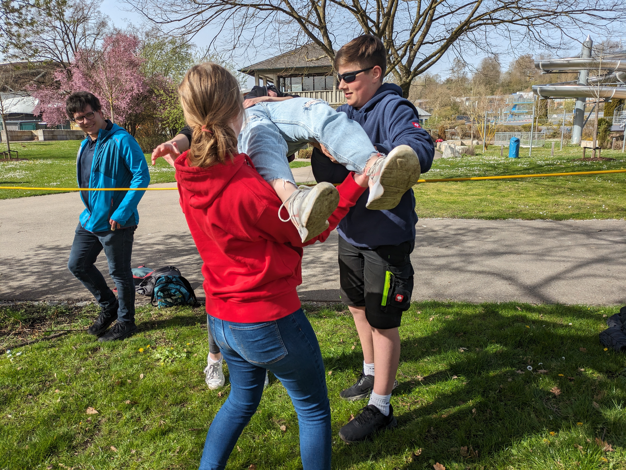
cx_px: 313
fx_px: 452
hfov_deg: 69.4
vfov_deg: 54.9
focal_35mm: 25
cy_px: 235
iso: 40
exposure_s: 1/1653
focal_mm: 5.43
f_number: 1.89
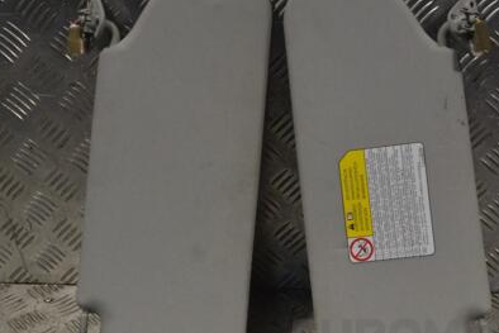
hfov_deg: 31.4
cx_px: 268
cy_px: 170
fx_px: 887
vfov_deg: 21.3
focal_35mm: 64
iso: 3200
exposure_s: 1/400
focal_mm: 28
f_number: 10
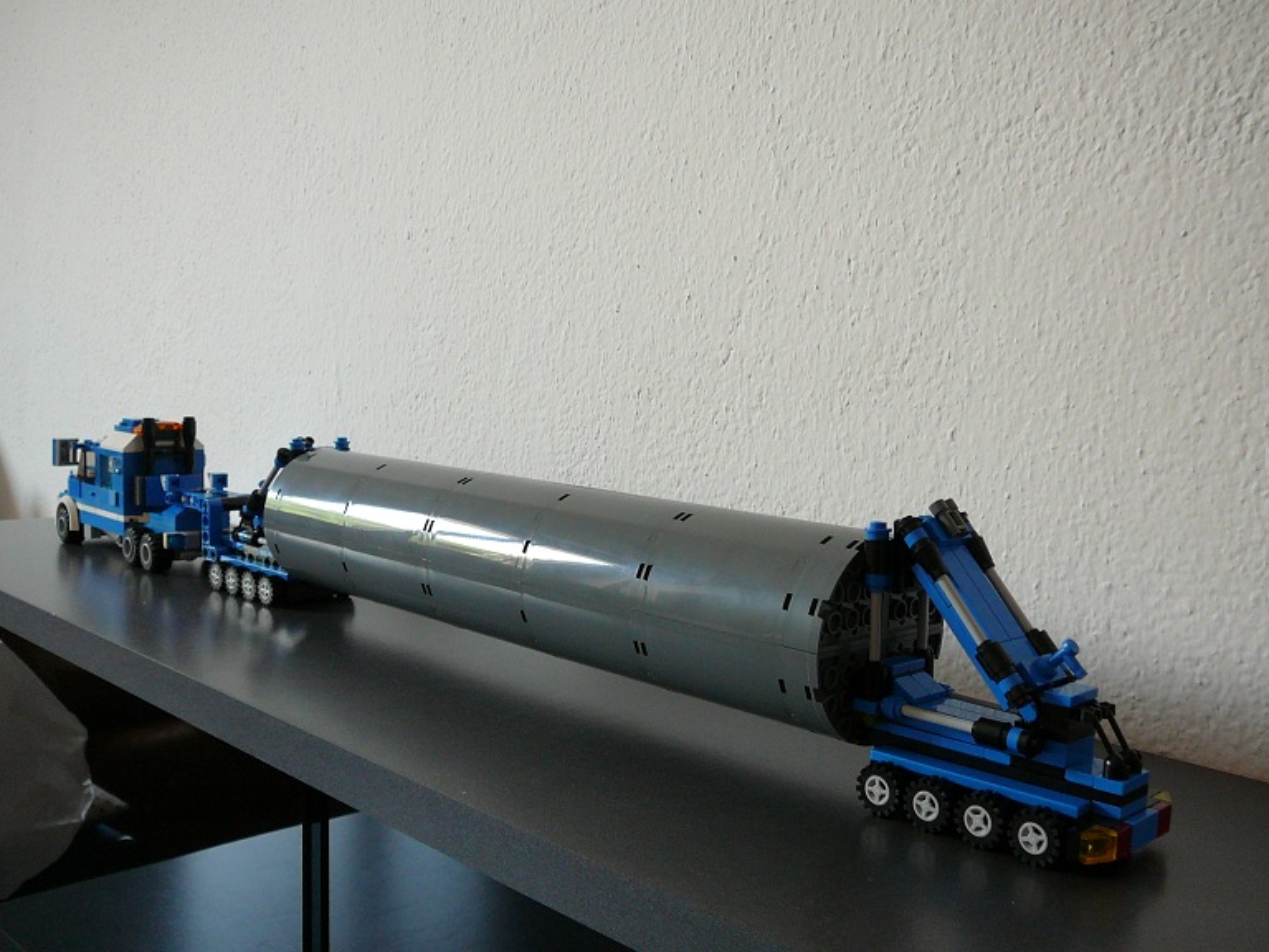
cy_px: 476
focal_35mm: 35
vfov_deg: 40.7
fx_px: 1283
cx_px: 634
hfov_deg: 52.6
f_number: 2.8
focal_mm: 5.2
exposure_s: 1/30
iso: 160
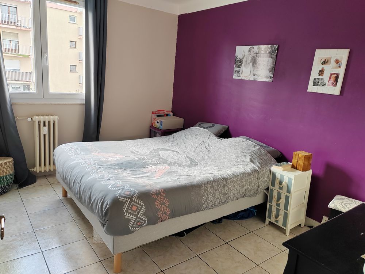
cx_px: 182
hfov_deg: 65.3
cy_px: 137
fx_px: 285
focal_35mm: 27
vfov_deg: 51.4
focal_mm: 5.52
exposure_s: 1/100
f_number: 1.9
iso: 250
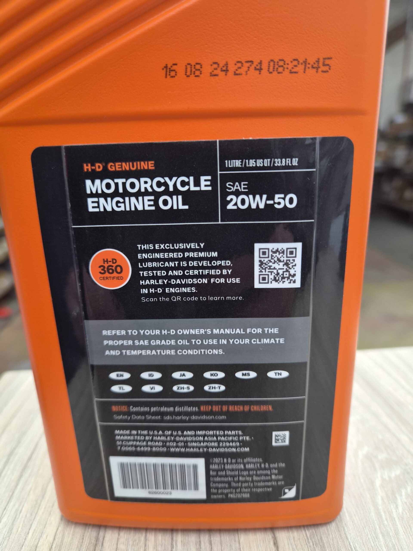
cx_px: 206
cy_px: 276
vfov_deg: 73.9
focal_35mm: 23
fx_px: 366
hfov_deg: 58.9
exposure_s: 1/100
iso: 400
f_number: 1.8
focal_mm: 5.4
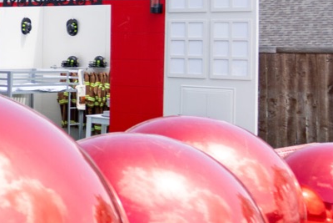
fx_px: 888
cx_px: -236
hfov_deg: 17.8
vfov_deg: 14.3
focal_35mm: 96
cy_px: 90
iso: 160
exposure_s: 1/2000
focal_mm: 24
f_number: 2.8
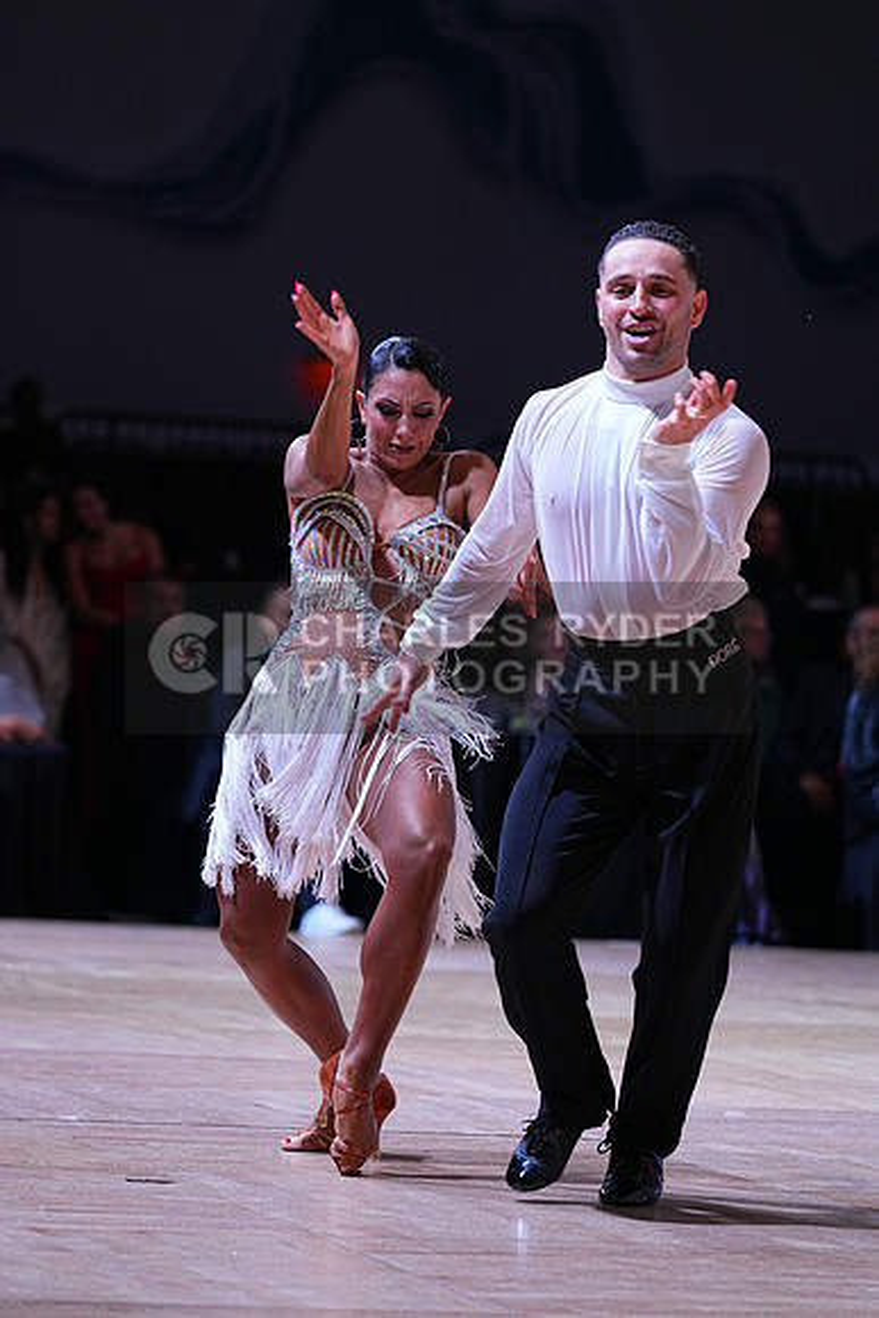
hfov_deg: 7.5
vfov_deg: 11.2
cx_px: 440
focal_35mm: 184
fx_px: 6734
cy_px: 659
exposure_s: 1/500
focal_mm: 184
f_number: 4
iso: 2000
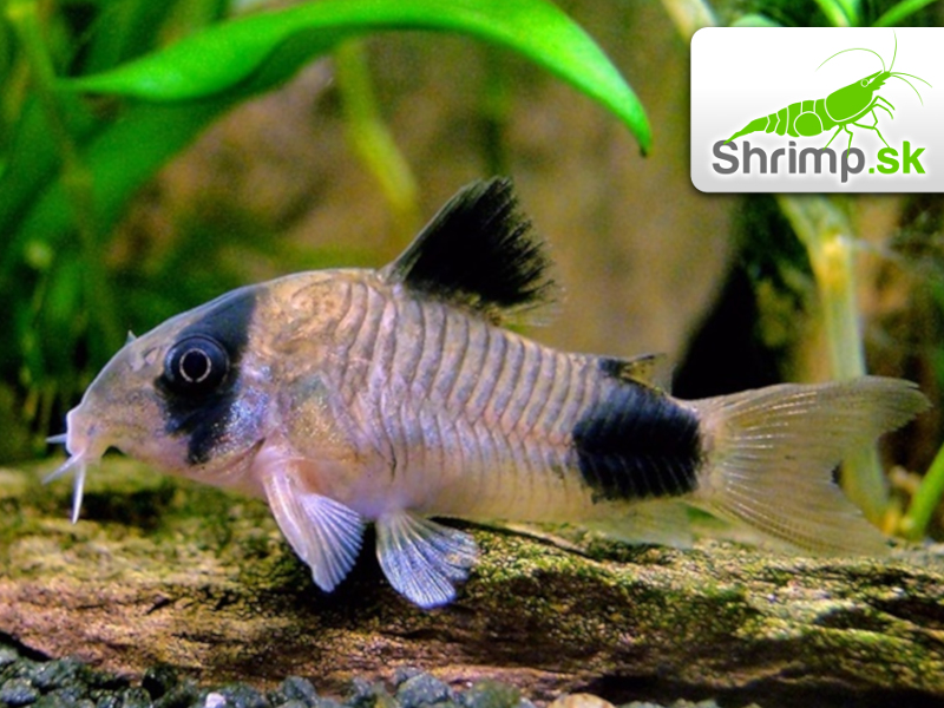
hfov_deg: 51.4
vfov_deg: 39.7
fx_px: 982
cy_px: 354
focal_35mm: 36
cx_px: 472
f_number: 3.2
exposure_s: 1/40
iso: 80
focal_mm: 6
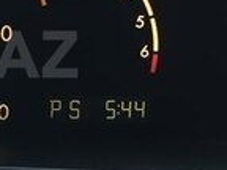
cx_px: -84
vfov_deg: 11.1
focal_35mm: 133
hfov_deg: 14.1
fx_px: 872
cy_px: 54
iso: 32
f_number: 2.2
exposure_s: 1/33
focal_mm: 4.15
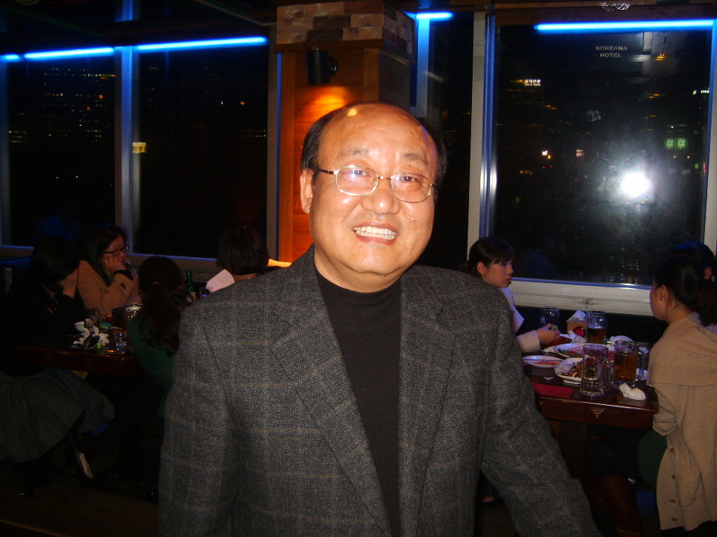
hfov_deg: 52.6
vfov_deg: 40.7
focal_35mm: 35
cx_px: 358
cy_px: 268
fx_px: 725
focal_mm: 7.4
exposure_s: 1/30
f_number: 2.8
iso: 100
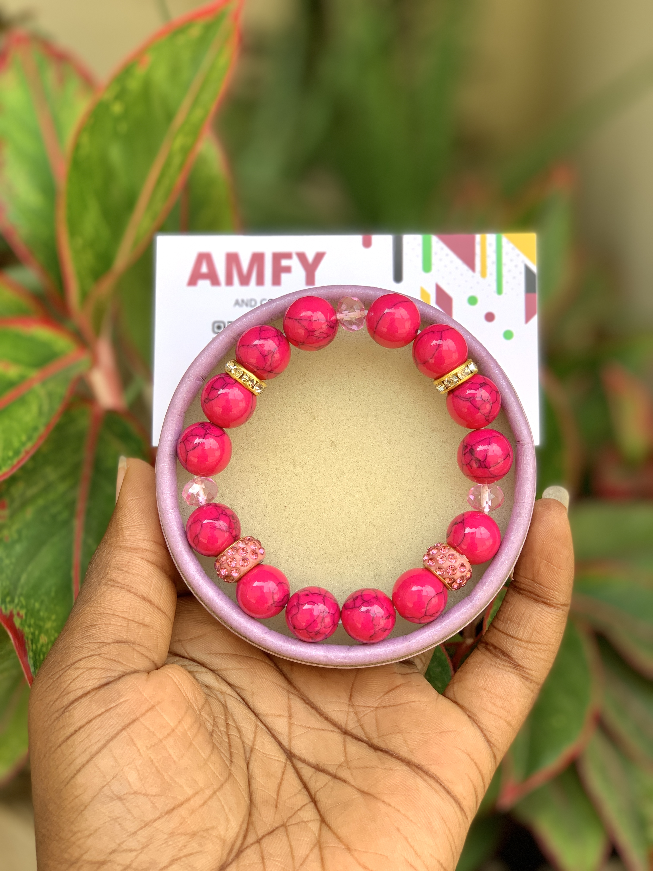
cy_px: 436
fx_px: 1308
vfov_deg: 36.8
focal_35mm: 52
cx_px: 326
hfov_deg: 28.0
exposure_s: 1/122
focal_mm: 6
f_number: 2.4
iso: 16
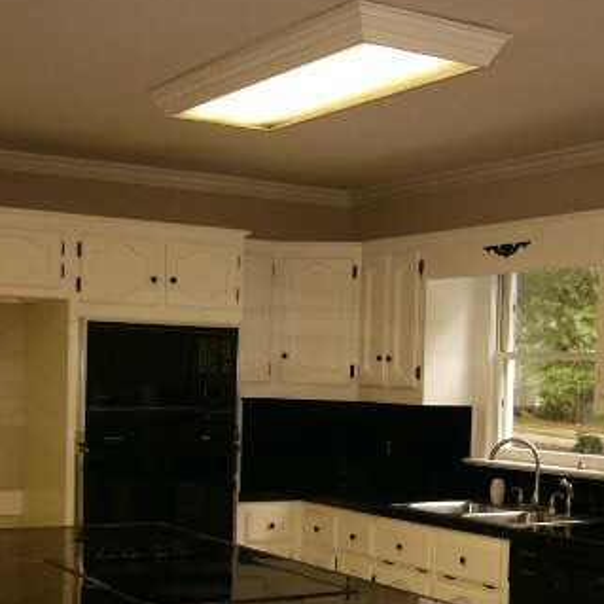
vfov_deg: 27.5
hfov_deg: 27.7
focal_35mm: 62
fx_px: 1224
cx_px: 362
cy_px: 426
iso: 100
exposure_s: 1/60
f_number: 2.8
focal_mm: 5.8
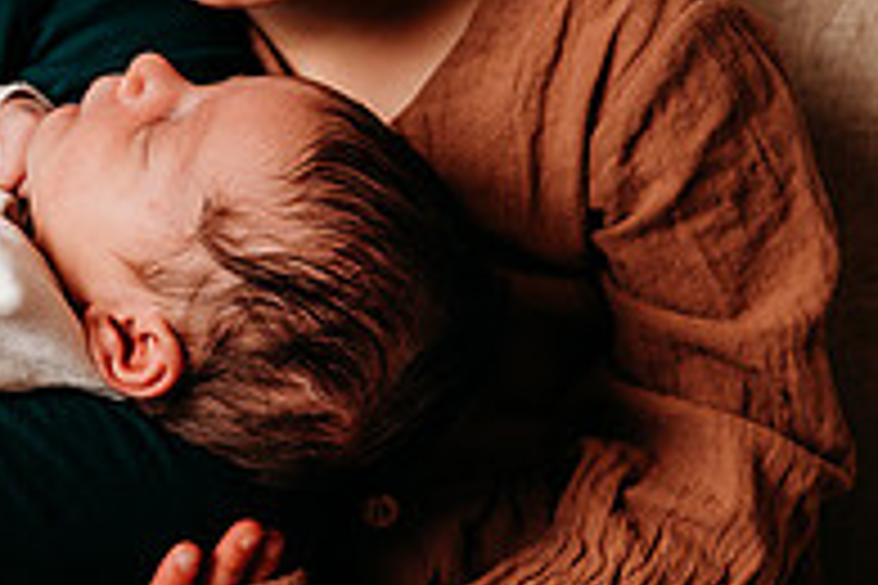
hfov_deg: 19.4
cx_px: -72
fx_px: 2463
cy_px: 358
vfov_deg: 13.5
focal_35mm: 101
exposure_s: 1/160
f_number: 4
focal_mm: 34
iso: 100
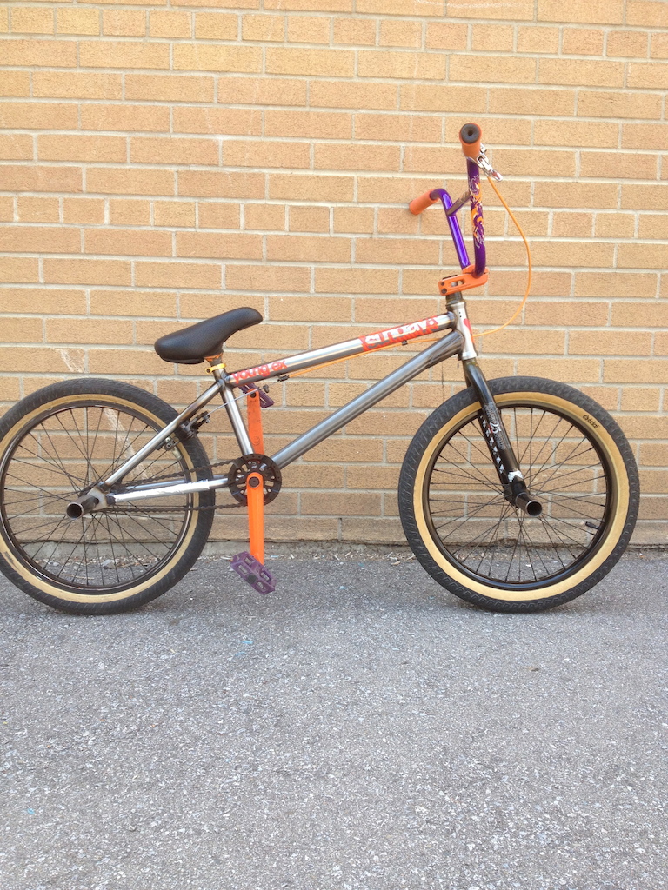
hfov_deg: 40.7
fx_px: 901
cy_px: 445
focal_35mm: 35
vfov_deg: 52.6
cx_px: 334
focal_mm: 4.28
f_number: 2.4
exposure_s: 1/218
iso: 64
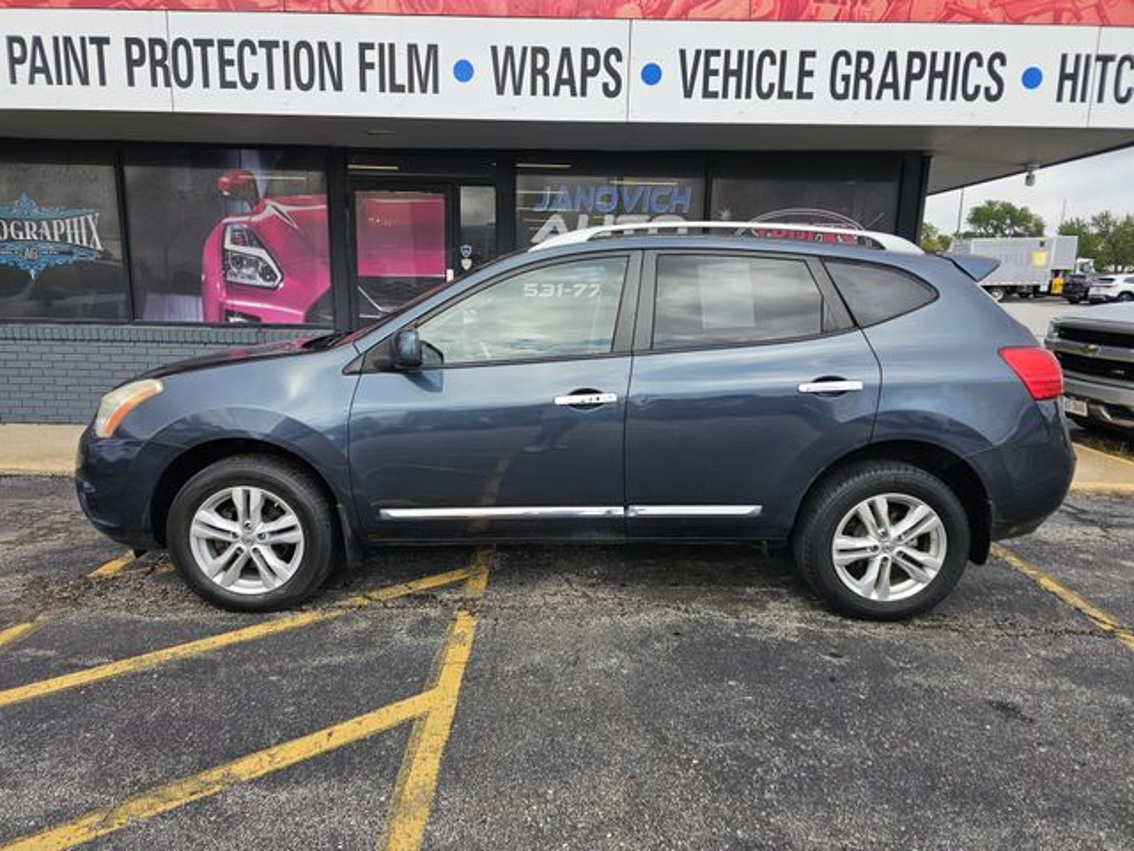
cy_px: 426
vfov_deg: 58.9
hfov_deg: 73.9
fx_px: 753
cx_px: 567
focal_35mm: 23
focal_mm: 6.3
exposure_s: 1/314
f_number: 1.7
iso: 10
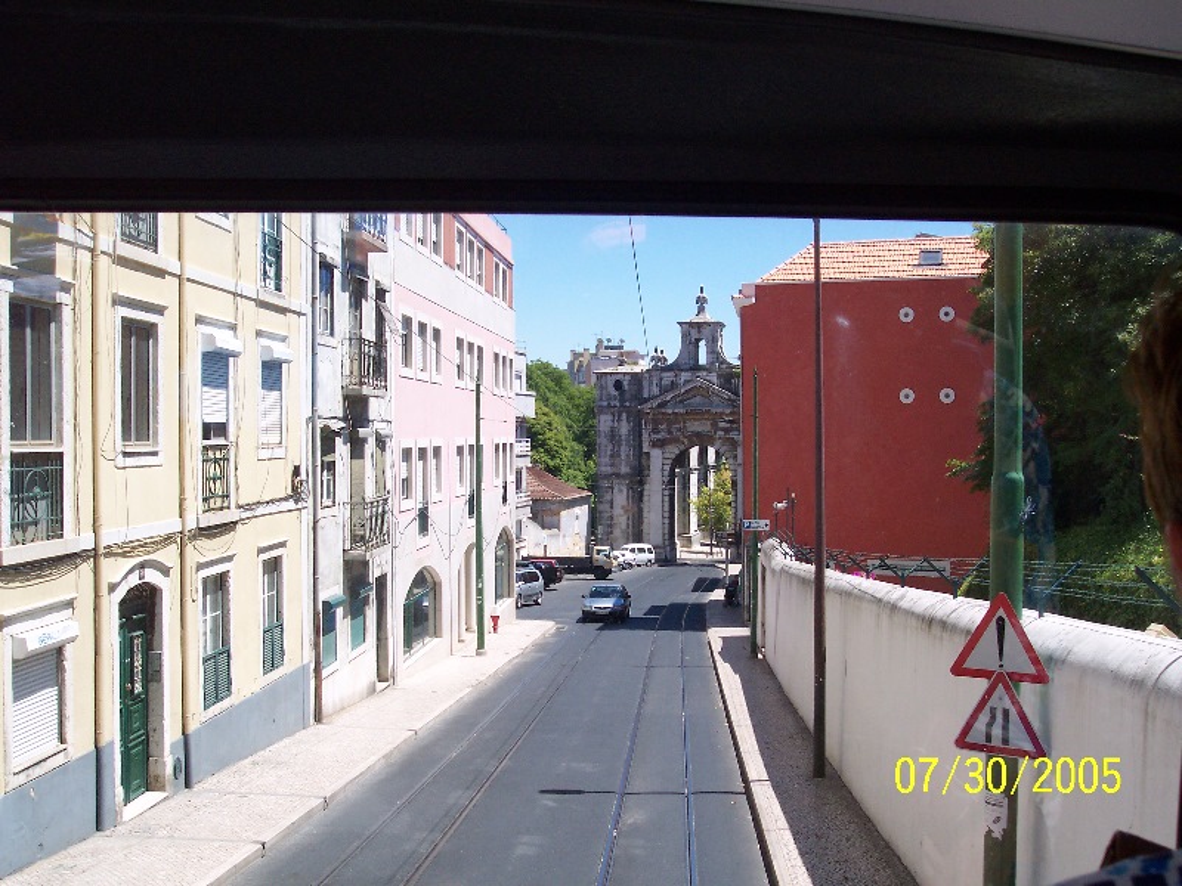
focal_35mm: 38
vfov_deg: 37.7
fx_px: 1298
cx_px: 591
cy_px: 443
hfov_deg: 49.0
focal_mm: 8
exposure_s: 1/500
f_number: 4.8
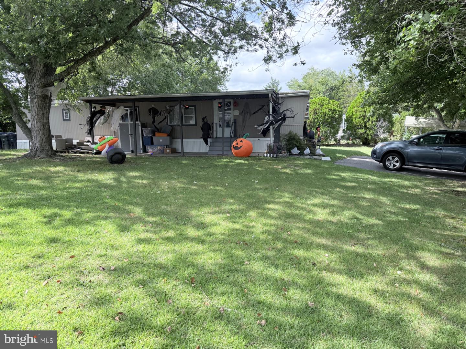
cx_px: 233
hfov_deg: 71.6
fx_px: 323
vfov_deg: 56.8
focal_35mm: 24
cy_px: 174
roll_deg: +1.3
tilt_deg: -7.2
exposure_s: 1/1522
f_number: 1.78
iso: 100
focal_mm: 6.76
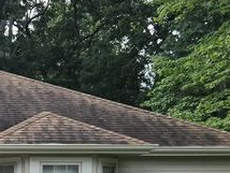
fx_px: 732
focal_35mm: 110
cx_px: -104
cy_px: 239
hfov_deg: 16.4
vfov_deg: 12.9
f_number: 1.8
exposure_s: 1/1429
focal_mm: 5.4
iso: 80
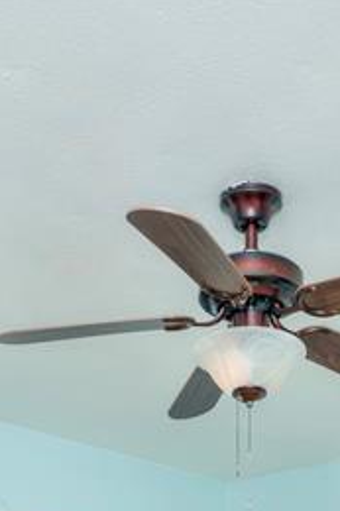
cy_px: 662
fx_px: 894
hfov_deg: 21.5
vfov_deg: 26.9
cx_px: 218
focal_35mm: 63
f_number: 5.6
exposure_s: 1/160
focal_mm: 16
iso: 100
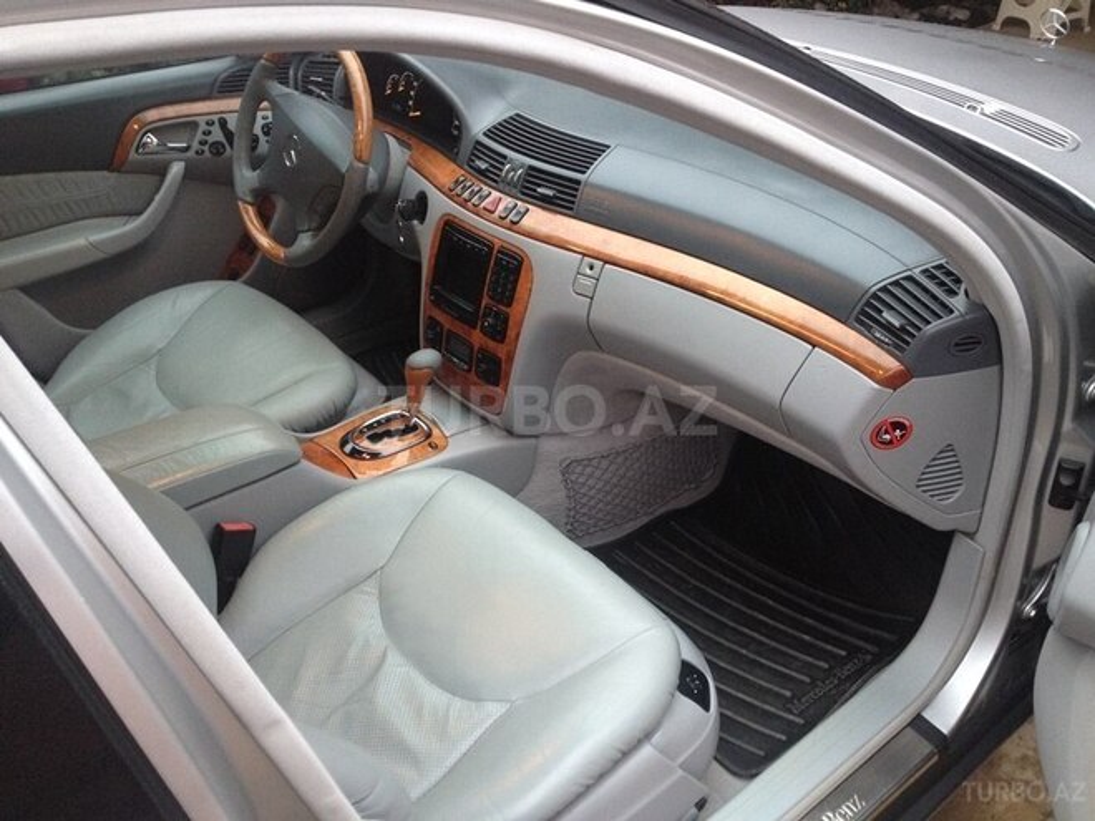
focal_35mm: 35
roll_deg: +0.3
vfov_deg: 40.7
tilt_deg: -34.6
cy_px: 410
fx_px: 1107
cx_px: 548
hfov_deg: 52.6
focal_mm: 4.28
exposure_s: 1/20
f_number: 2.4
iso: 125
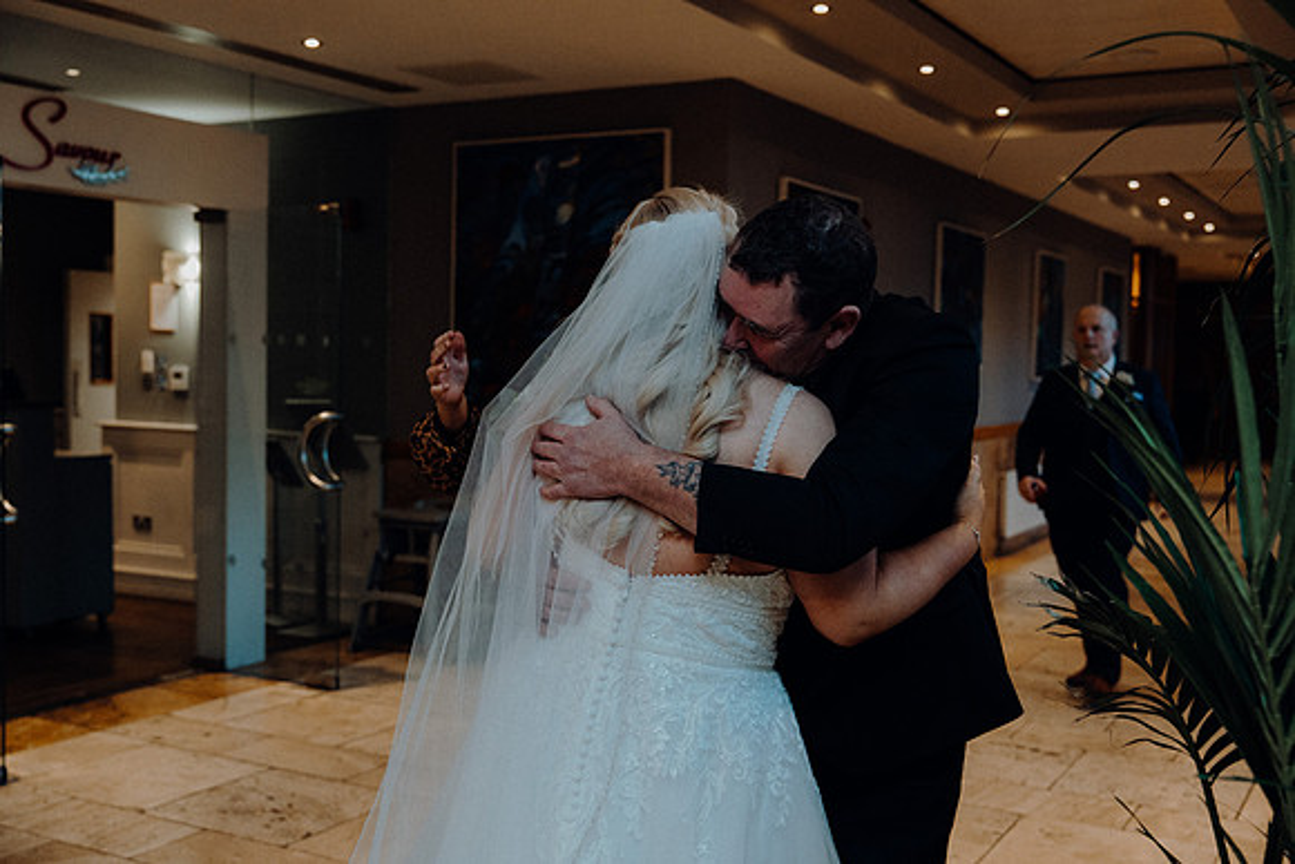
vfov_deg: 34.2
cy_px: 432
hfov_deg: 49.5
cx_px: 648
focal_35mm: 39
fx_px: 1403
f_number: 3.5
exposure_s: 1/160
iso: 2500
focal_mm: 39
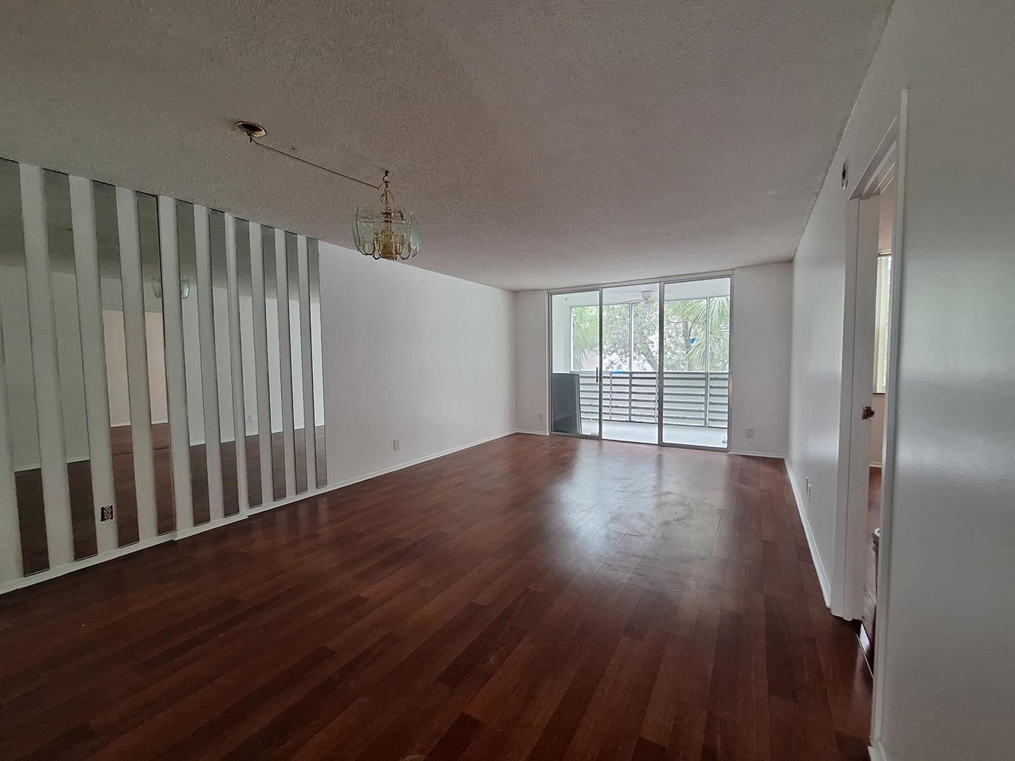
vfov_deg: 89.9
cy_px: 380
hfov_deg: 106.2
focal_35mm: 13
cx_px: 508
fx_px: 381
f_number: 2.2
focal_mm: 1.74
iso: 200
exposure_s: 1/40
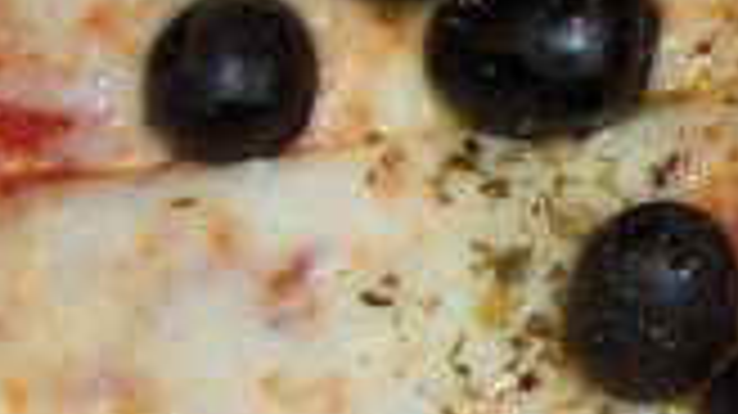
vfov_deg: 5.5
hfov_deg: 9.5
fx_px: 4302
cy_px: 270
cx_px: 1112
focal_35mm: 220
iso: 100
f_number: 2.8
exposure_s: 1/60
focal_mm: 8
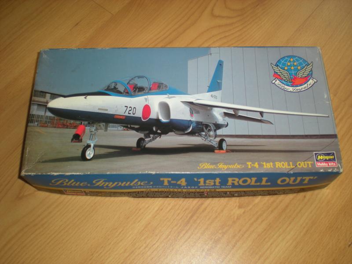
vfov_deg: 37.7
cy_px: 132
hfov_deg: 49.0
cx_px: 176
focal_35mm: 38
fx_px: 386
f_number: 3.1
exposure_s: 1/50.8
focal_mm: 6.3
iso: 64
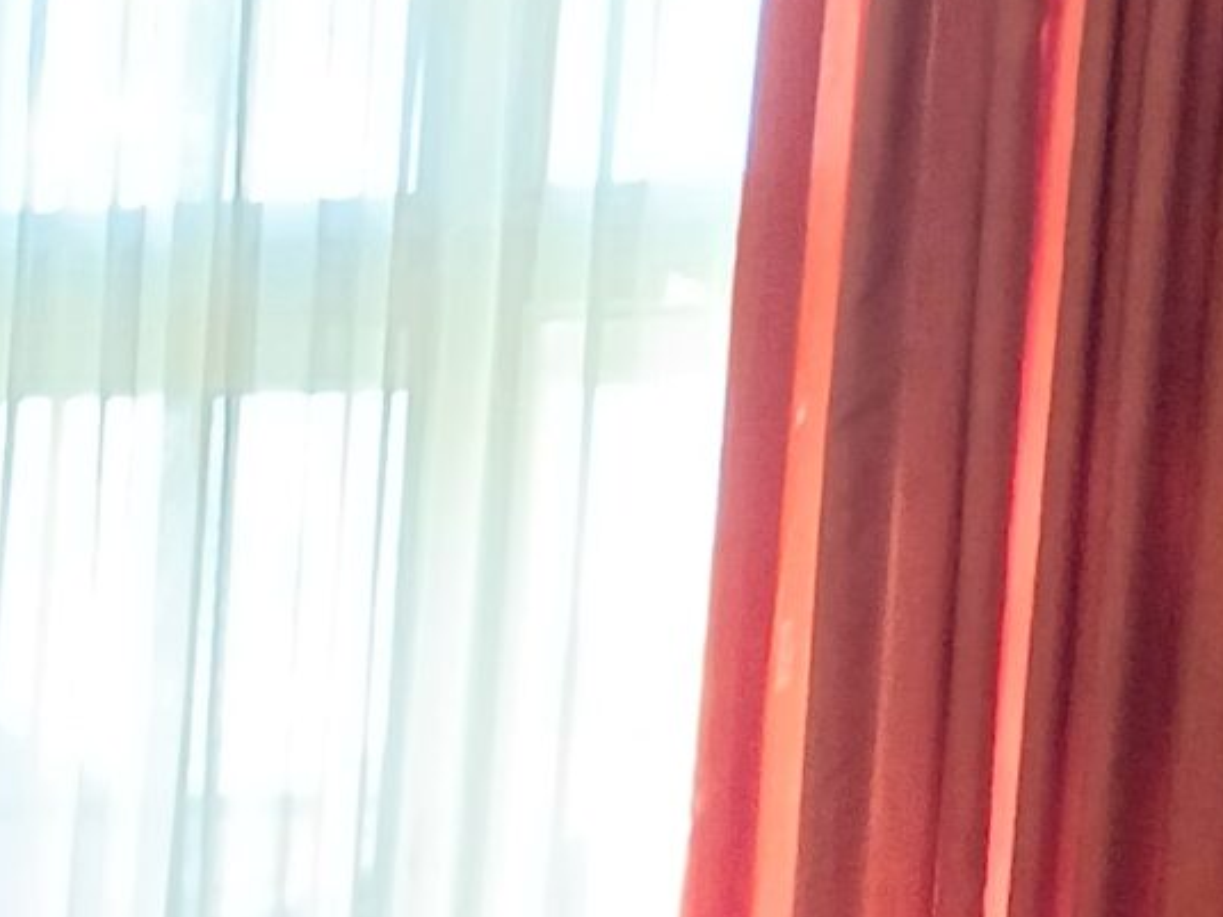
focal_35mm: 129
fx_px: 4558
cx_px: -901
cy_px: 1829
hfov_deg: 13.8
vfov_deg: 10.6
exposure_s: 1/33.3
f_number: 1.8
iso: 200
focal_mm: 3.98
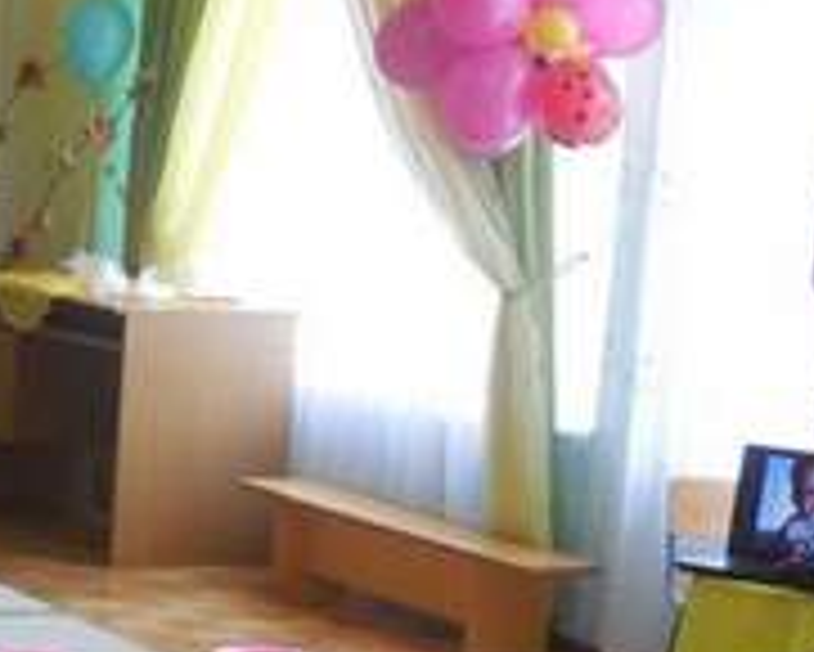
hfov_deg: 11.2
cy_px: 621
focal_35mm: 171
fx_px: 4122
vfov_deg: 9.0
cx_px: 13
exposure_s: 1/30
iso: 250
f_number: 4.2
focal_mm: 10.9
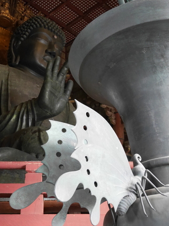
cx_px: 69
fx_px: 332
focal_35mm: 51
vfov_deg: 37.3
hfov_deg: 28.5
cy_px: 89
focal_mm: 18
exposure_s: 1/60
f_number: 4.2
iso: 3200
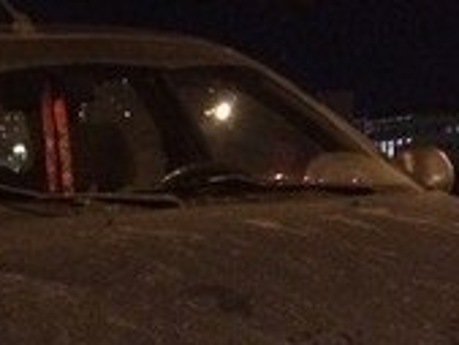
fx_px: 1499
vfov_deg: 12.7
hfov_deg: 17.3
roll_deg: +1.8
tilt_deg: -8.0
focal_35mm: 113
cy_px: 455
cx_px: 95
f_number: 2.2
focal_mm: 4.15
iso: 500
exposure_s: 1/17
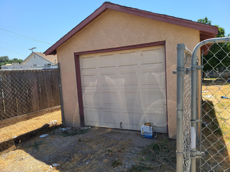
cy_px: 86
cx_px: 115
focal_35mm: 26
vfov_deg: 53.1
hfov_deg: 67.3
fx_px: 173
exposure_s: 1/1597
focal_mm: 5.4
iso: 40
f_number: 1.8
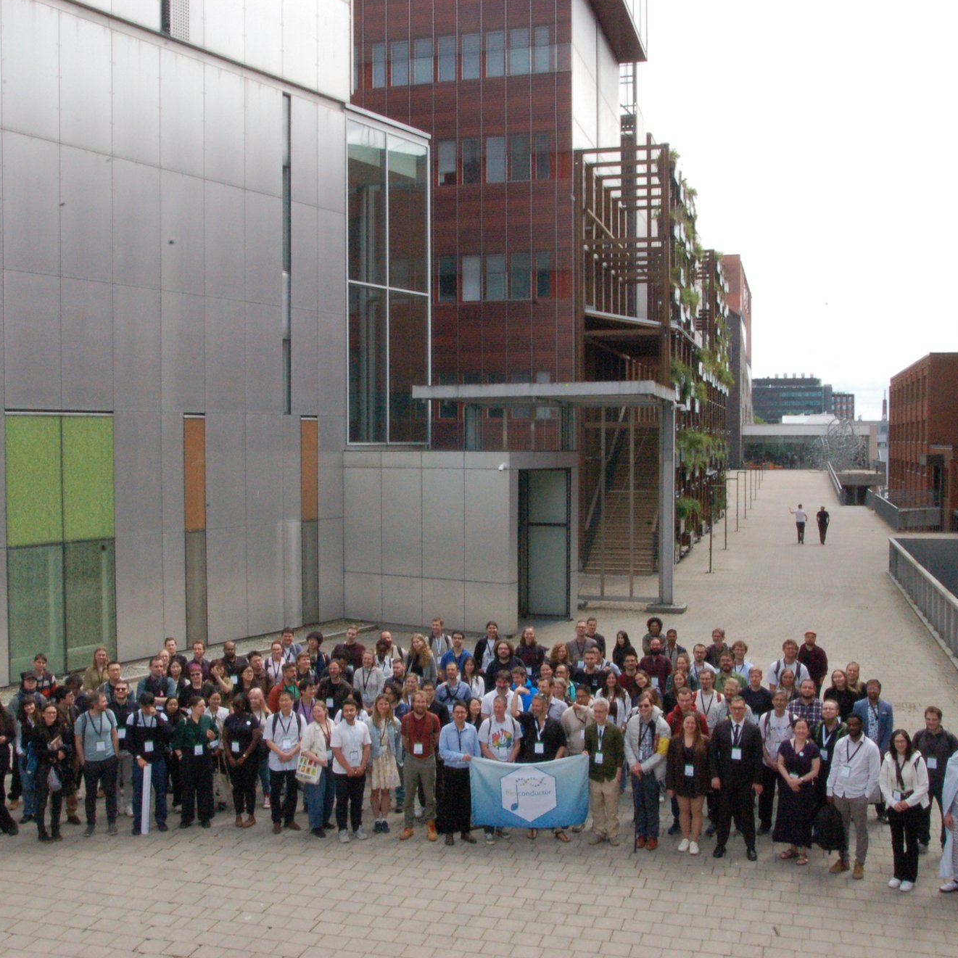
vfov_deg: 45.3
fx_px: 1147
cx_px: 474
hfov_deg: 45.3
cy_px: 477
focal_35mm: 37
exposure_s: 1/125
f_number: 32
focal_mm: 19
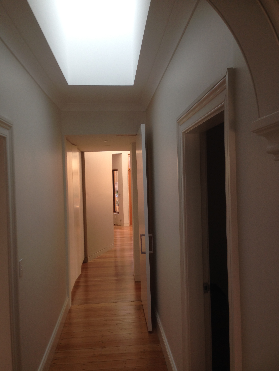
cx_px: 140
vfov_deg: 55.4
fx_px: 355
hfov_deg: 42.9
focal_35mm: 33
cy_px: 186
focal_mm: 4.12
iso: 50
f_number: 2.4
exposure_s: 1/30
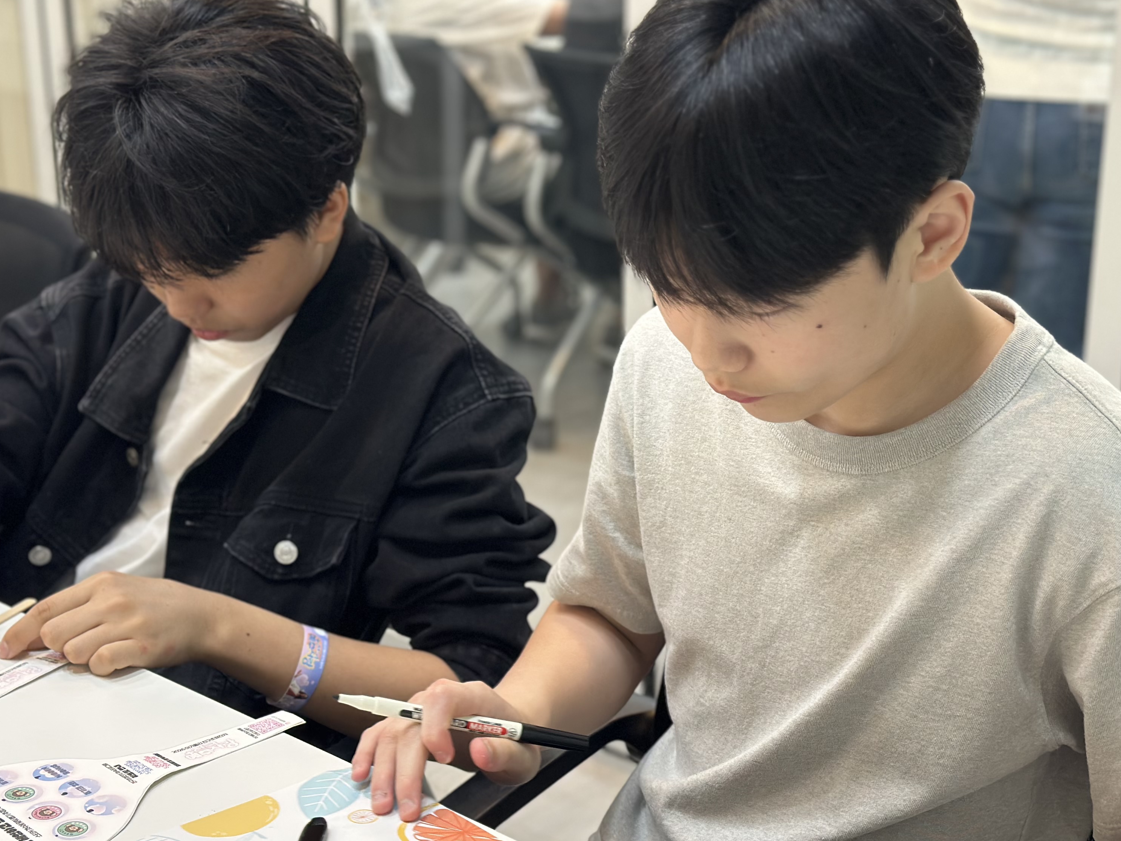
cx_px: 549
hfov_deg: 29.8
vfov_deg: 22.6
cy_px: 501
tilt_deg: -18.3
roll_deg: +0.9
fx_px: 2105
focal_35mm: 65
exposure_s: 1/60
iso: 125
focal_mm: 6.86
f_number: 1.78
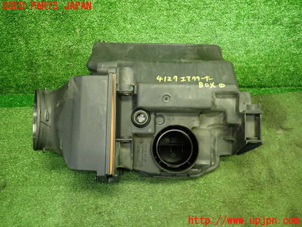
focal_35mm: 25
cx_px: 151
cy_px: 114
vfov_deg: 54.9
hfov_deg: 69.4
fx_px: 218
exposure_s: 1/30
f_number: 2
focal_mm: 4.5
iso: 250
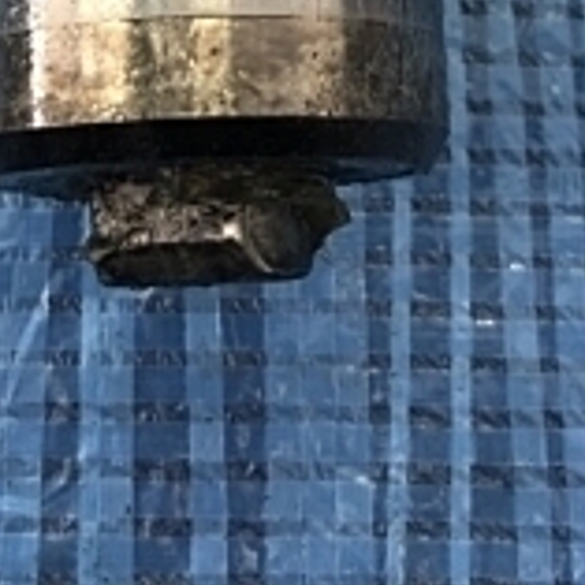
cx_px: 212
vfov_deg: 15.8
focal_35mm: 101
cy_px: -306
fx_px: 1931
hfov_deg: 17.2
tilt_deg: -74.3
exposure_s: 1/20
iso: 40
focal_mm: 3.99
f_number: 1.8
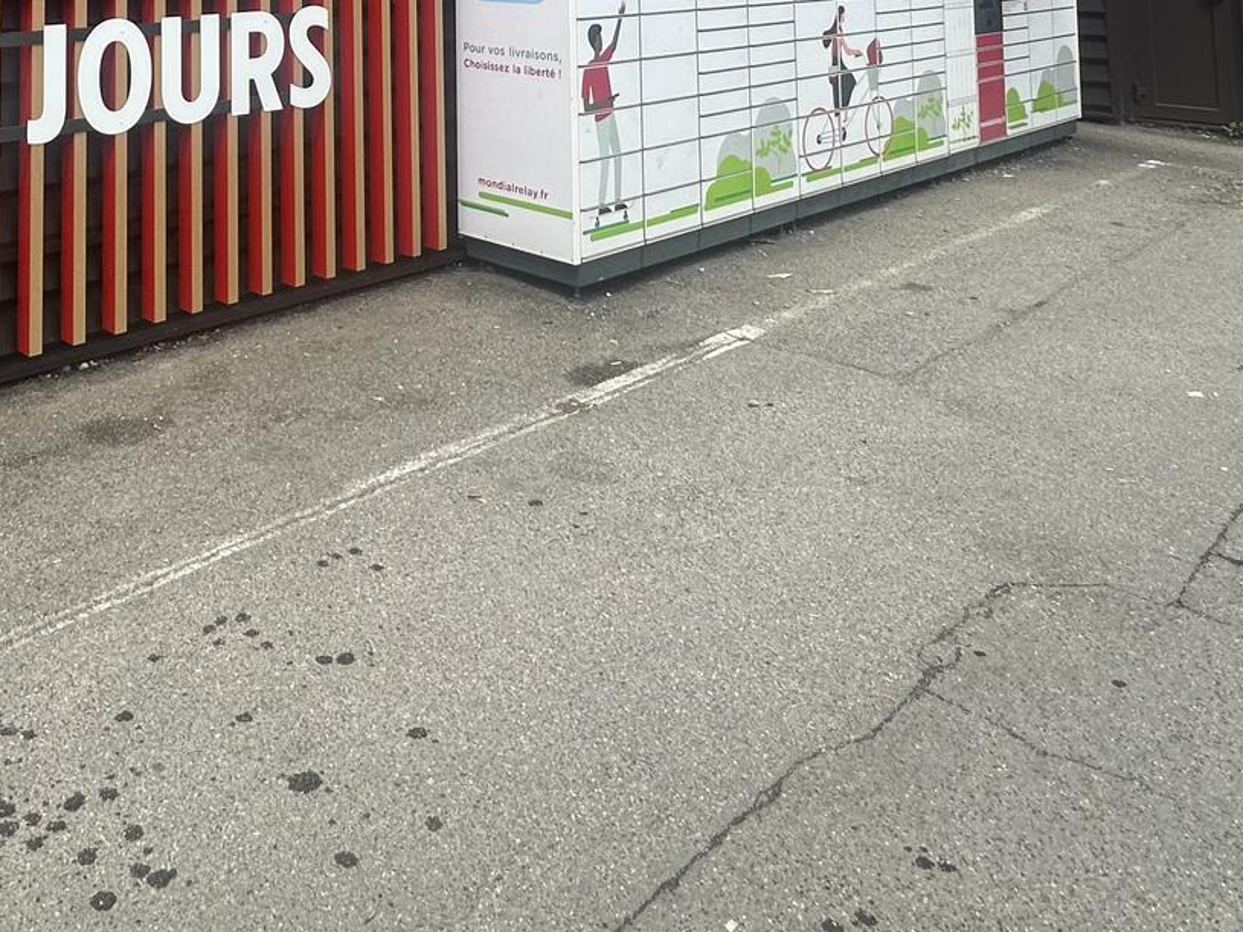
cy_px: -148
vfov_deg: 35.2
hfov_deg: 53.1
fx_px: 1185
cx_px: 326
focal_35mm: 33
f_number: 2.2
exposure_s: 1/1082
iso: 40
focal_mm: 2.22
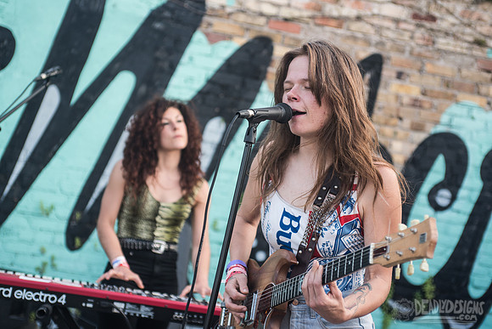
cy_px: 164
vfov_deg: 19.5
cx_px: 246
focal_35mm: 70
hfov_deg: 28.8
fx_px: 957
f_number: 3.5
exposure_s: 1/400
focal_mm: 70
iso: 320
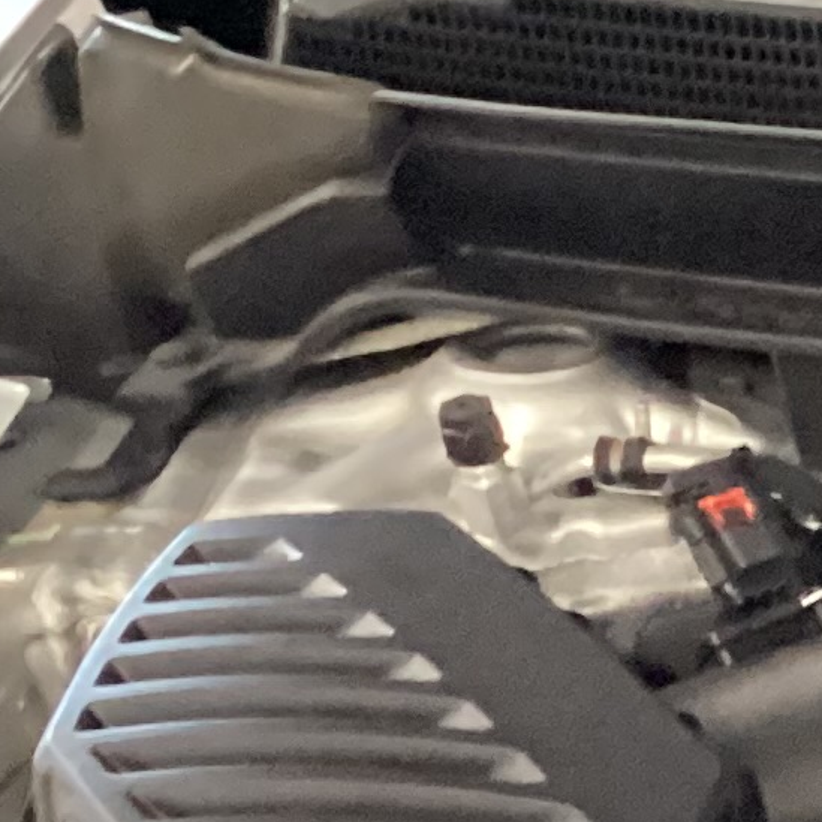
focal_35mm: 163
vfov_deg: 10.6
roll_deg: +0.5
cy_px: 819
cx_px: 2132
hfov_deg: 9.3
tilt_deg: -32.8
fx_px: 4379
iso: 800
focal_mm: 3.3
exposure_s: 1/30
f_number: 2.4
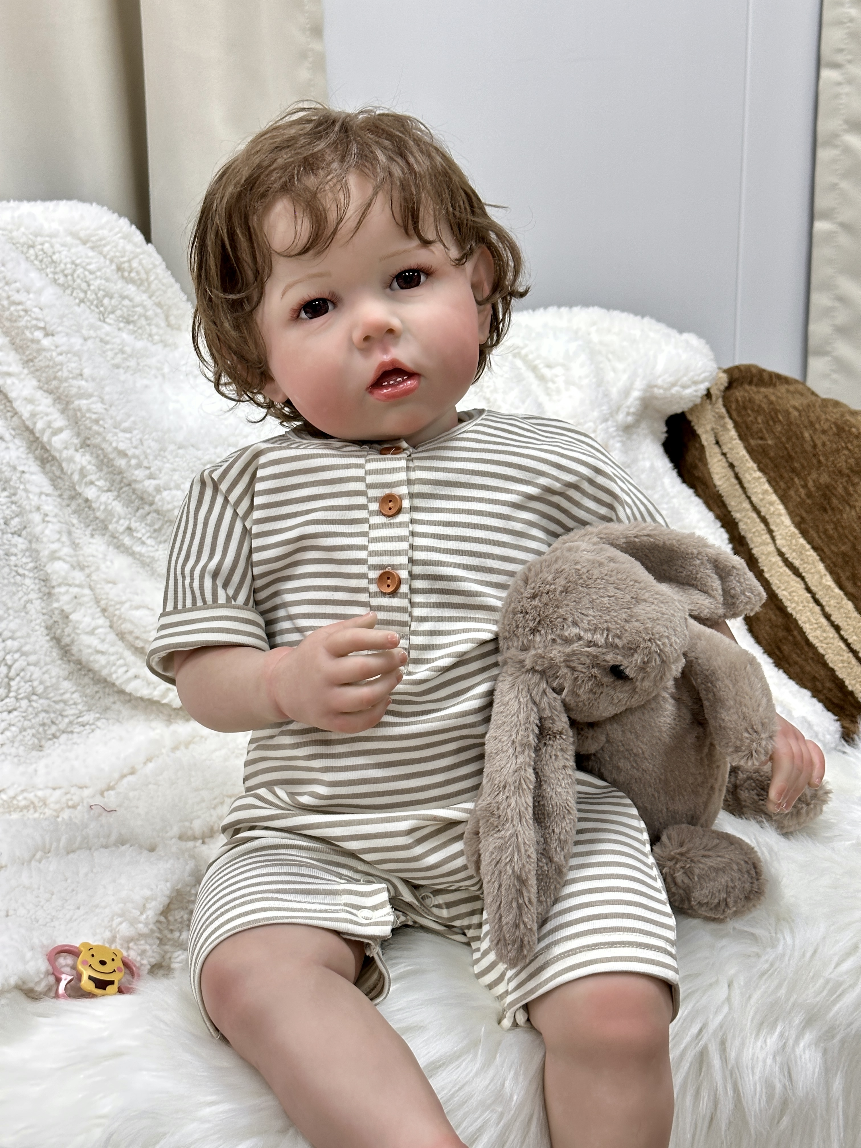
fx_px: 1592
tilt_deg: -17.0
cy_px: 574
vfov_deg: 39.7
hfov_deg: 30.3
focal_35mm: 48
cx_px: 430
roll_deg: +0.9
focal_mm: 6.86
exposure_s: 1/50
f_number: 1.78
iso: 100
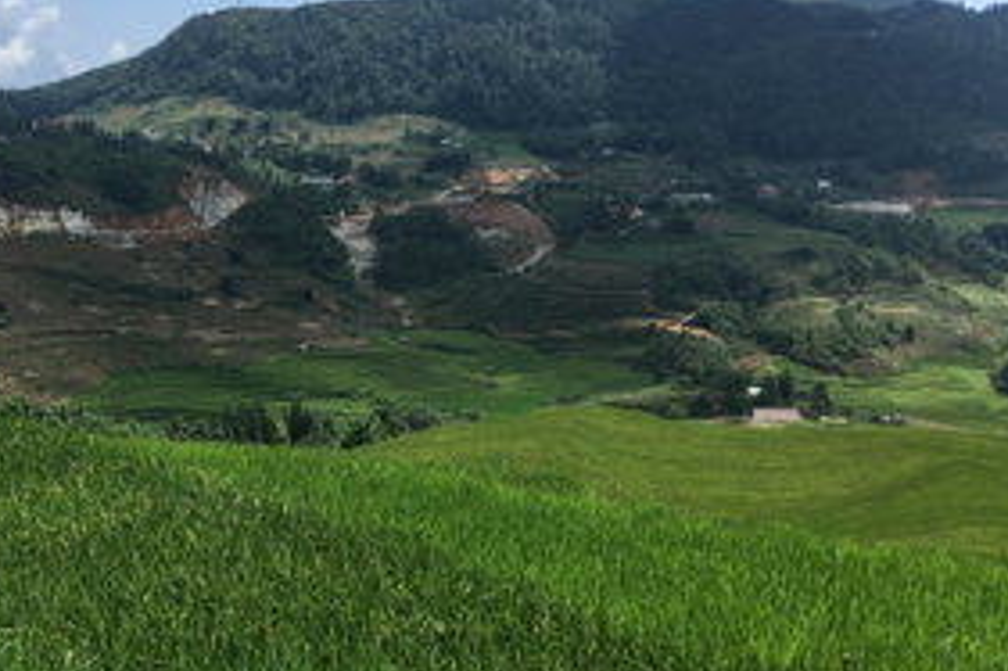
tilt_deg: -8.7
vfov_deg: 31.1
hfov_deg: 45.1
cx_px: 384
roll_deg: -0.2
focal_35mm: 43
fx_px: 1203
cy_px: 359
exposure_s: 1/1350
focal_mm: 4.15
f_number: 2.2
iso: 25
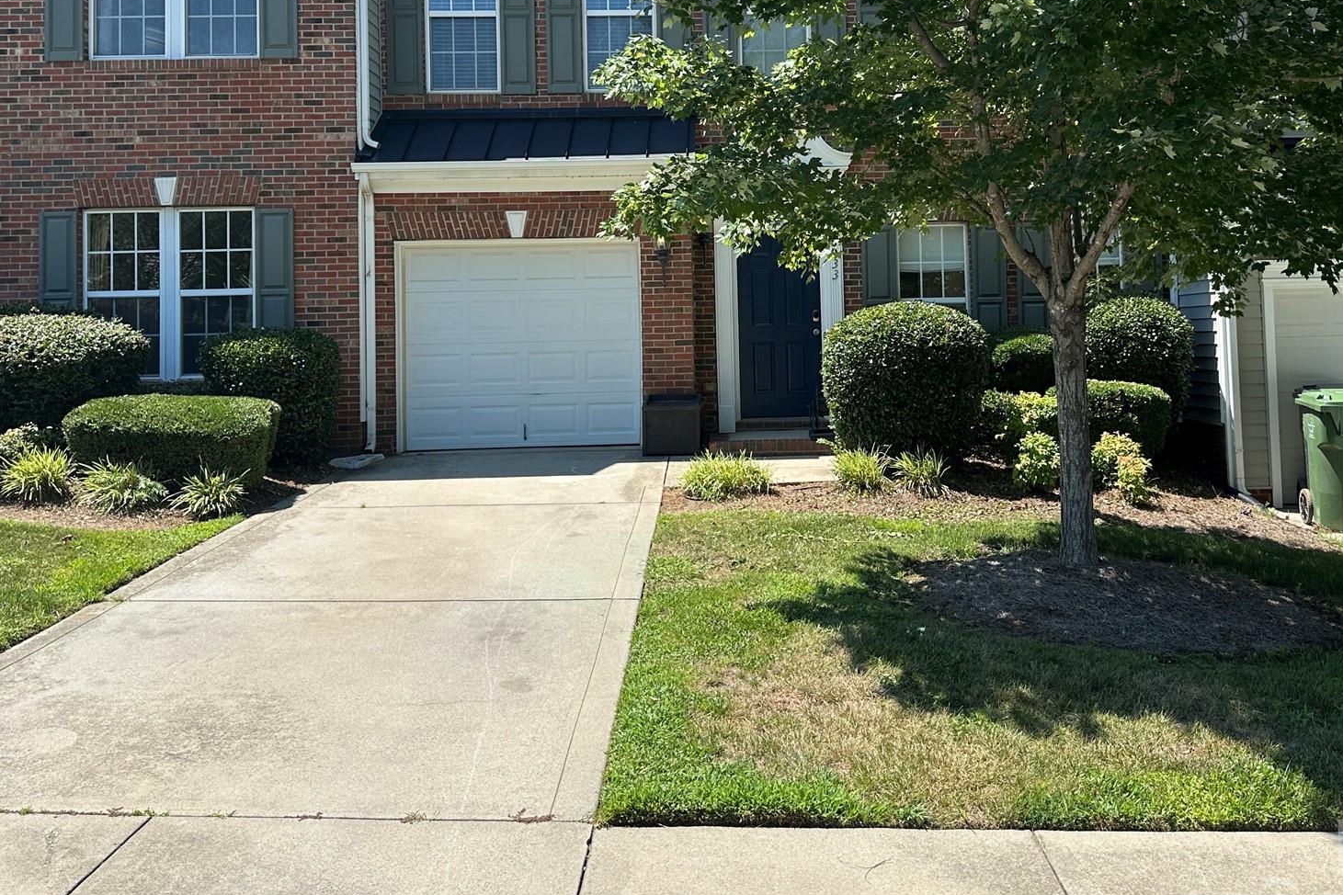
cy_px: 288
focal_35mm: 35
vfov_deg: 37.4
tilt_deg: +2.6
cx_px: 750
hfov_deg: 54.3
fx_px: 1306
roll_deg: +0.7
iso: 80
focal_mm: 6.86
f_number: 1.78
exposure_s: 1/2353
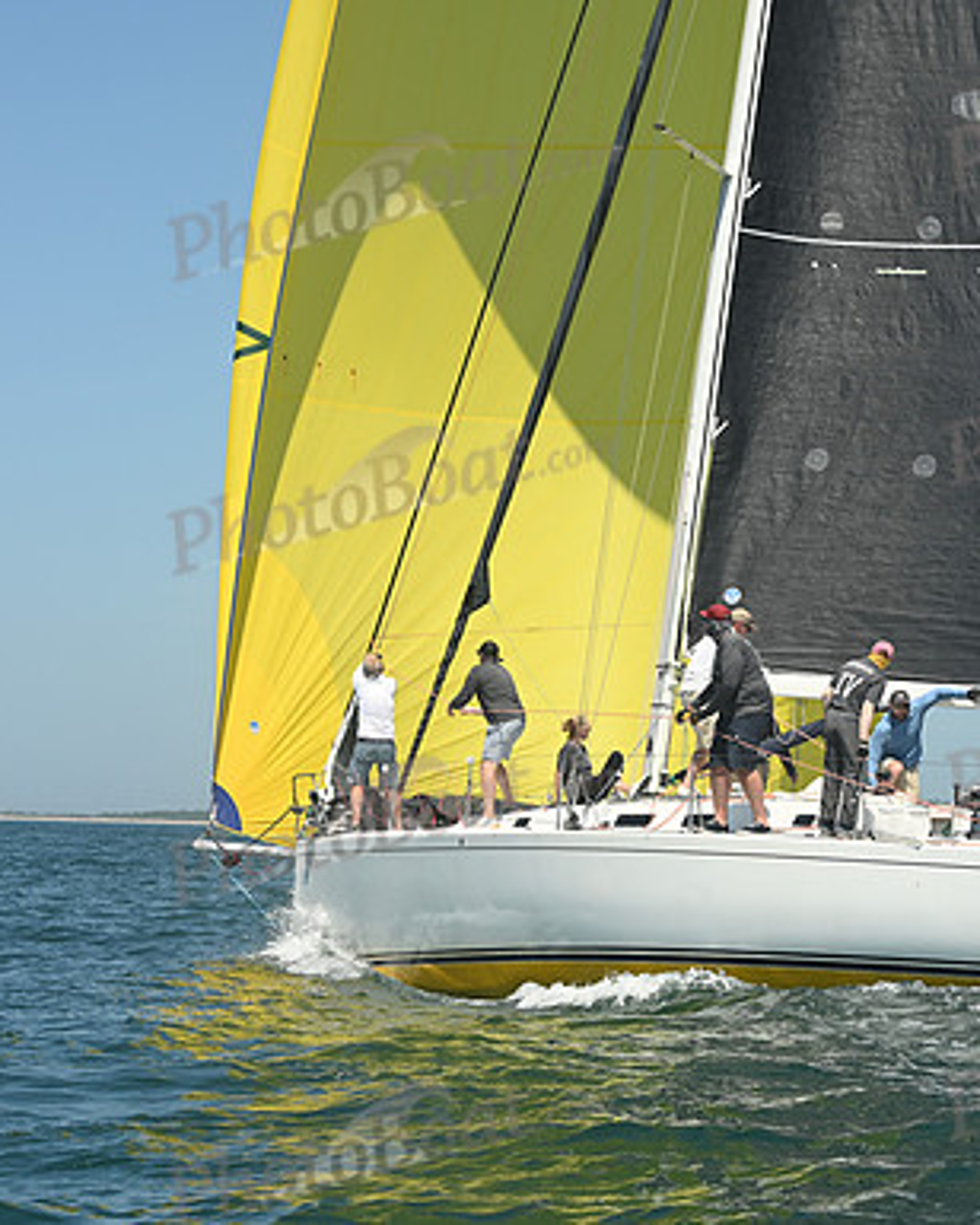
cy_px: 612
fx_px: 3589
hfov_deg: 15.4
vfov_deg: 19.4
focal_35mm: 99
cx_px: 783
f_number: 7.1
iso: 320
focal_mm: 70
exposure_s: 1/1000
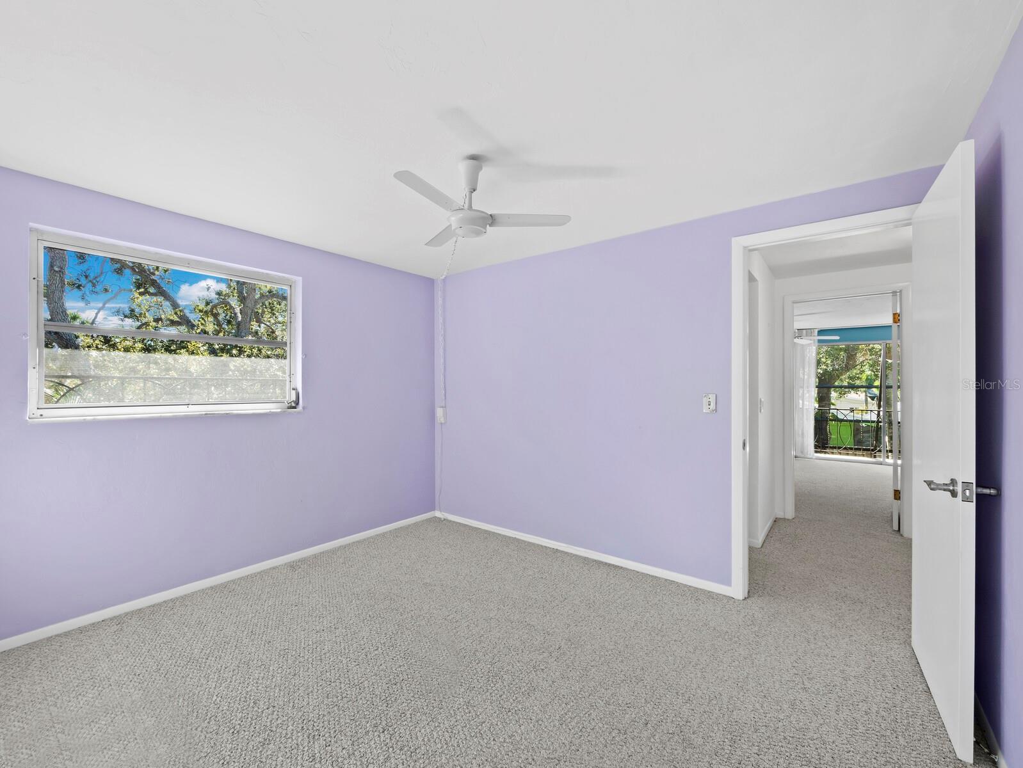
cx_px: 512
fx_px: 414
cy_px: 384
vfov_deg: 85.7
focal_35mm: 14
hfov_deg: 102.0
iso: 200
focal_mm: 7
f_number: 11
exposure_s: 1/2
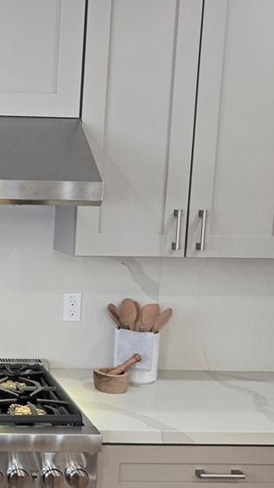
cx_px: -58
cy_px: 267
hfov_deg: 23.2
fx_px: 607
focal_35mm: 47
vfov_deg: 43.7
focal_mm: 5.4
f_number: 1.8
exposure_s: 1/120
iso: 125
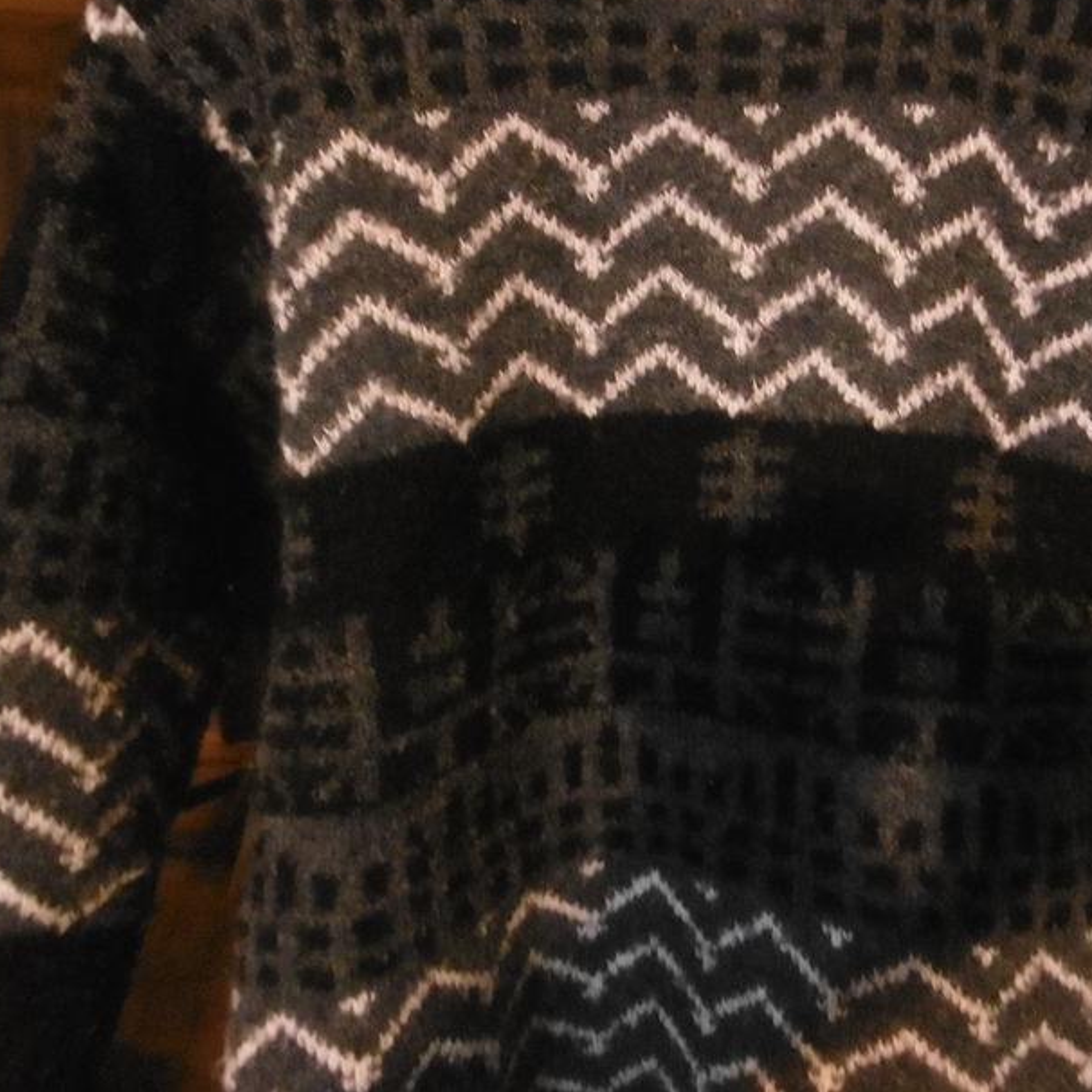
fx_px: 1249
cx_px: 737
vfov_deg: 46.9
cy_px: 418
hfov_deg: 46.4
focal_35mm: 35
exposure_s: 1/6
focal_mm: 4.3
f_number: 3.1
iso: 800
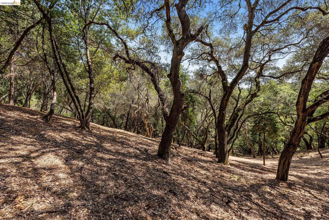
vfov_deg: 81.2
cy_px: 110
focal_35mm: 14
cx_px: 164
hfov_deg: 104.3
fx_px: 128
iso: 320
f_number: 11
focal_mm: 14
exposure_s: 1/400
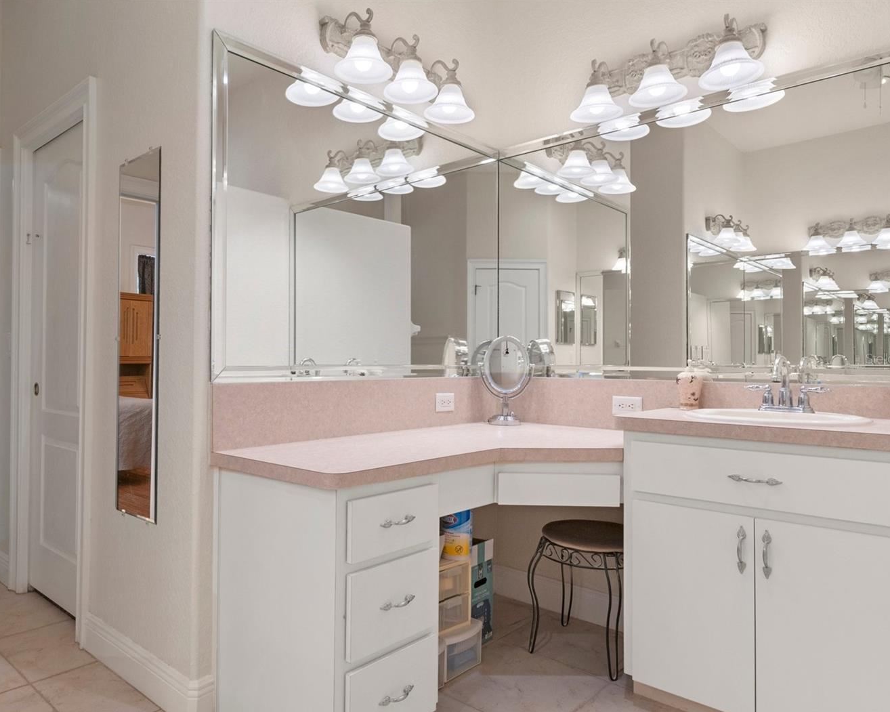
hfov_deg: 70.0
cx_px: 384
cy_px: 358
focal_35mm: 24
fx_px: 632
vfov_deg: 58.8
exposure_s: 1/6
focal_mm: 14
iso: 320
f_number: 8
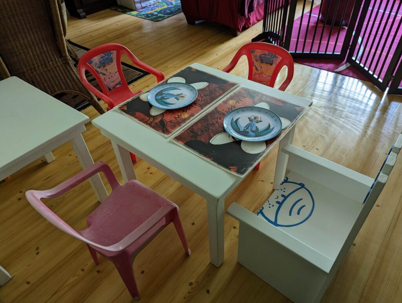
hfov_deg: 71.5
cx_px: 201
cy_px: 152
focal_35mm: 24
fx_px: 279
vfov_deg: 56.9
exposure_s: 1/23.8
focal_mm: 6.81
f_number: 1.85
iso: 83
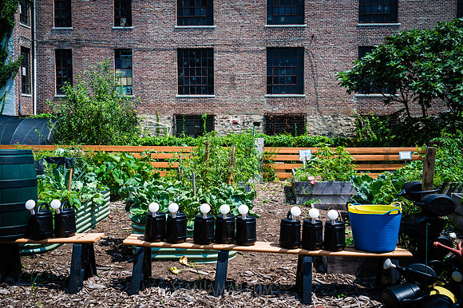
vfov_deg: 37.8
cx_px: 232
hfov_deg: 54.5
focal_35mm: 35
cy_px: 154
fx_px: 450
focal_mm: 35
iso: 200
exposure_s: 1/800
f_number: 5
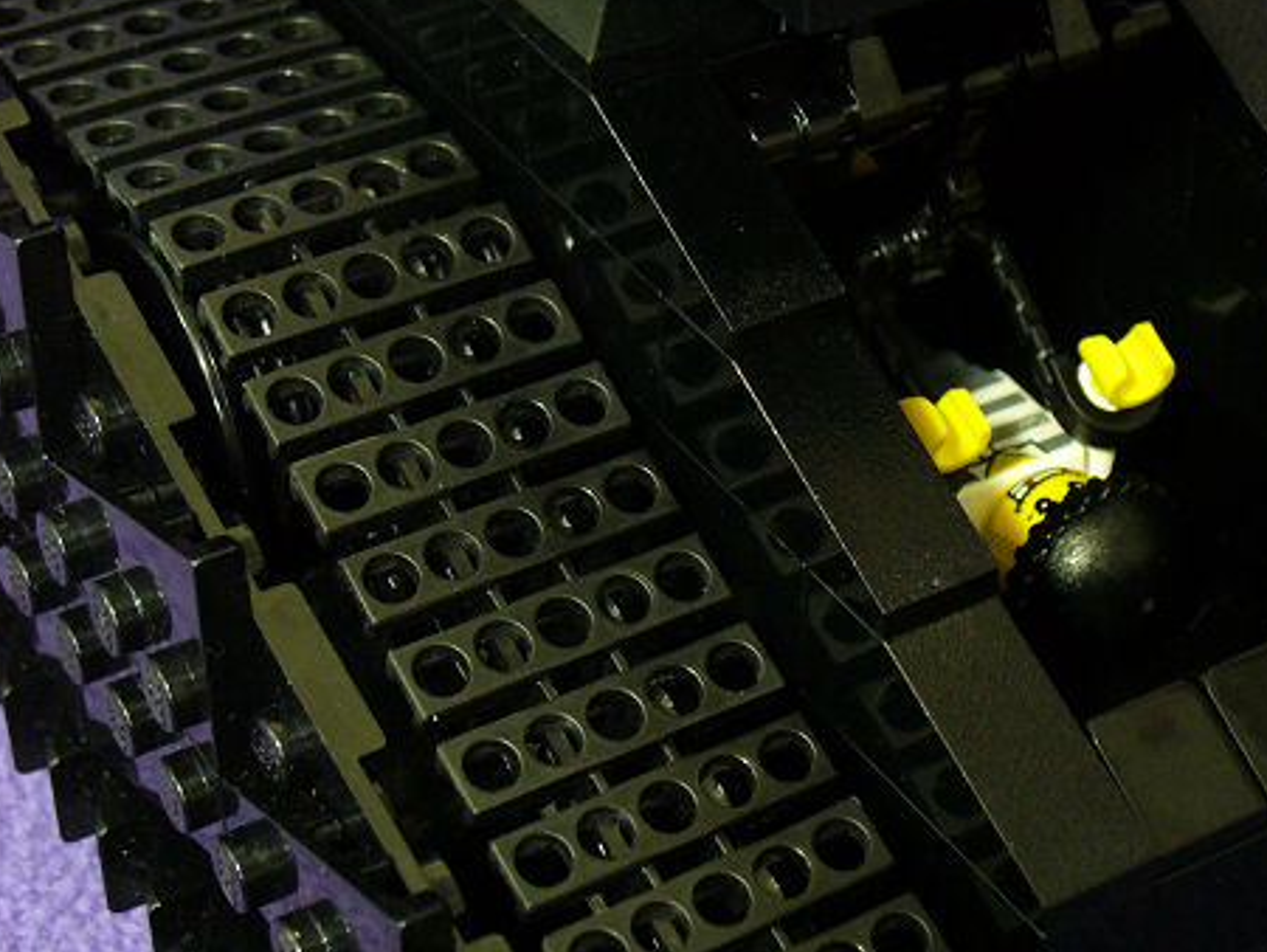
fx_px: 3076
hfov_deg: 23.1
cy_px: 342
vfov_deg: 17.6
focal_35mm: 84
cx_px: 940
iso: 200
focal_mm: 8.9
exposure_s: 1/1.3
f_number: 3.1
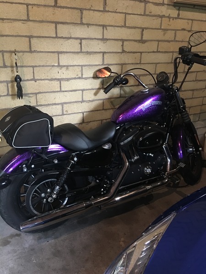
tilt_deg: -22.5
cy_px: 137
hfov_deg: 48.2
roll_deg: -2.1
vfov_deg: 61.7
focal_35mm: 29
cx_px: 103
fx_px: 230
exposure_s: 1/4
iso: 125
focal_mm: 4.15
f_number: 2.2
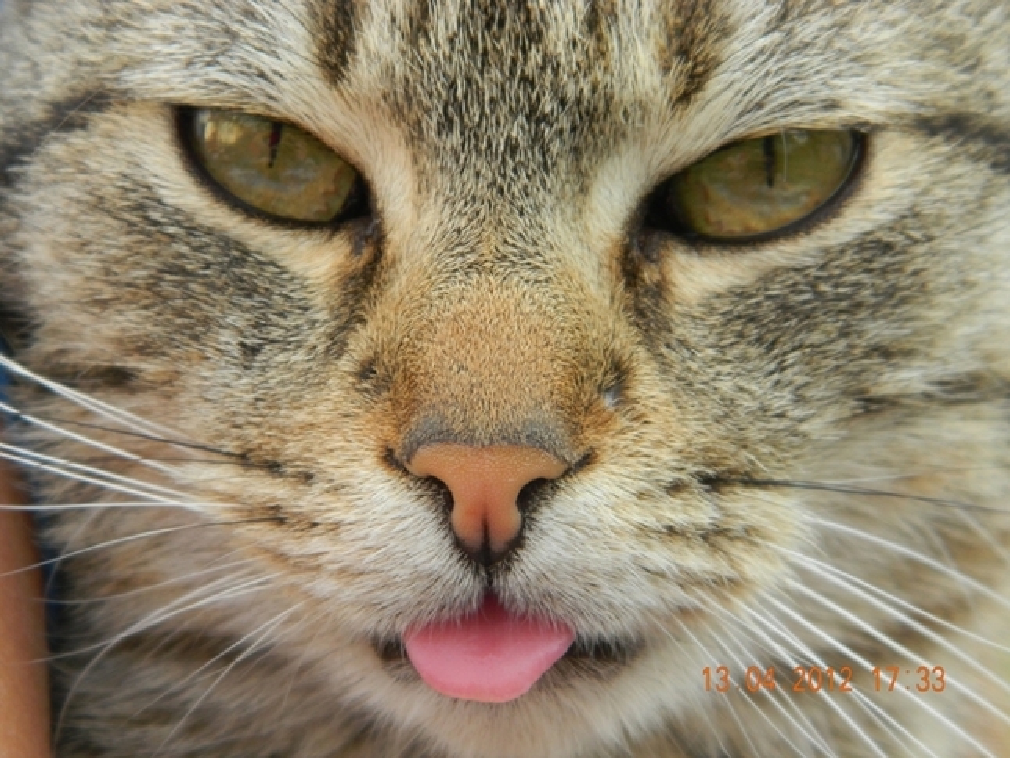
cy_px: 379
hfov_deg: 15.3
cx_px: 505
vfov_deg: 11.5
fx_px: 3765
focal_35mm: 129
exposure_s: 1/60
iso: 100
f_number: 4.7
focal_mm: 23.2
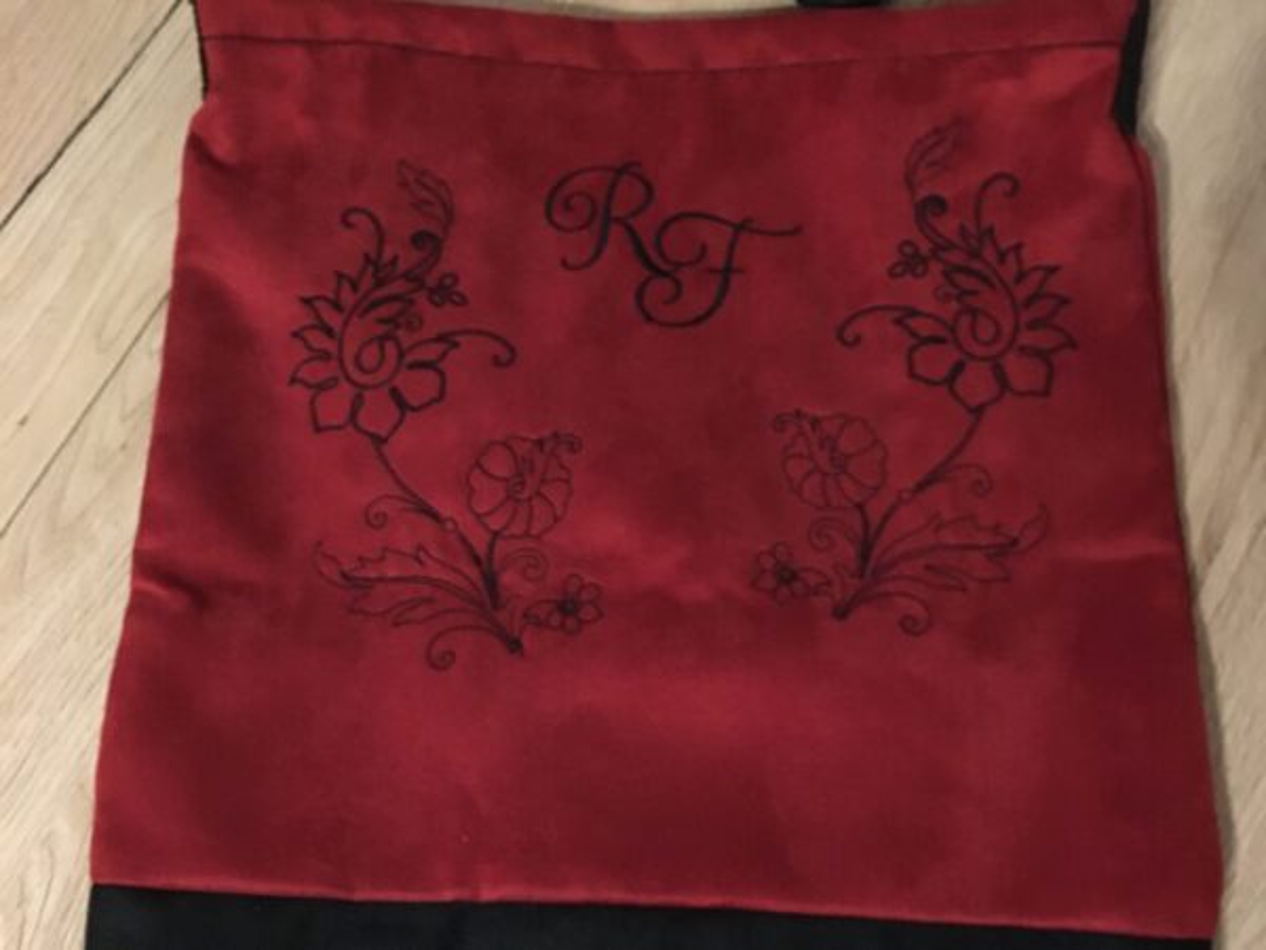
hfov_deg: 61.7
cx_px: 633
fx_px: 1061
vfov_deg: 48.2
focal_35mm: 29
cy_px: 475
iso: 500
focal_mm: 4.15
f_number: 2.2
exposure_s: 1/17
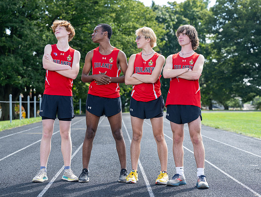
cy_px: 97
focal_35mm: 83
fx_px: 629
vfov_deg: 17.8
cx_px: 148
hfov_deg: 23.4
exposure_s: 1/400
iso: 320
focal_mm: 70
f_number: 4
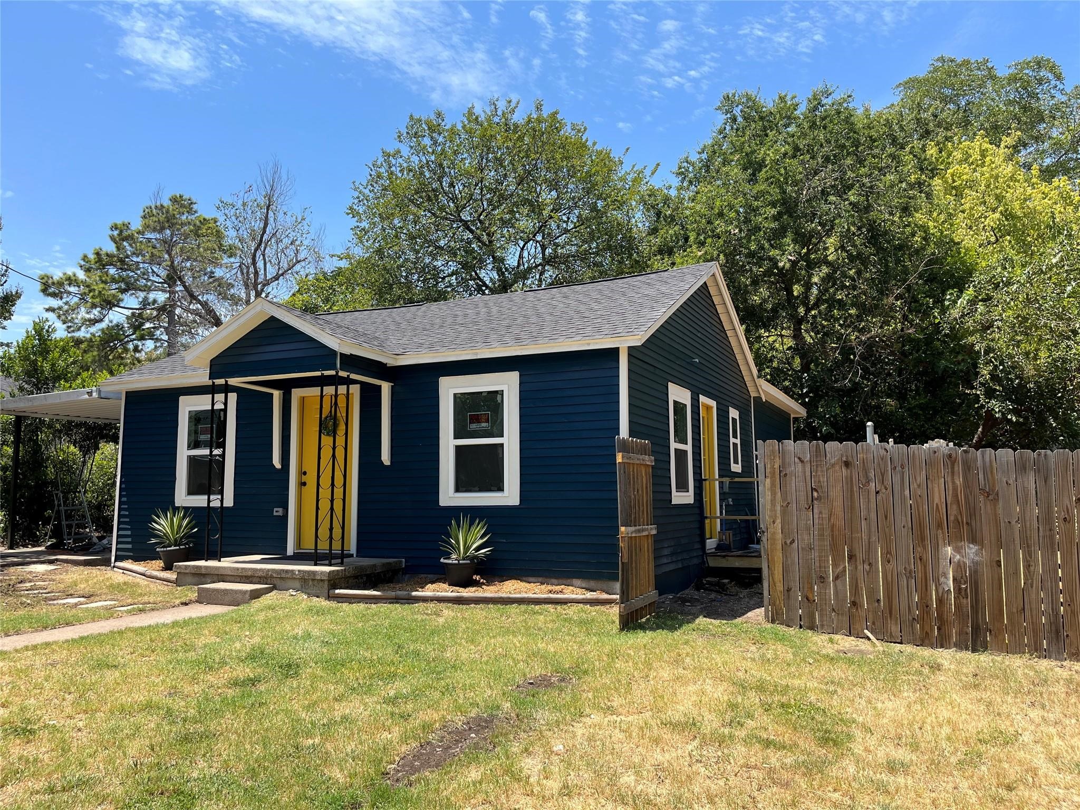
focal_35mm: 26
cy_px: 405
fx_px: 811
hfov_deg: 67.3
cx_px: 540
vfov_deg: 53.1
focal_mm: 5.1
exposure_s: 1/2179
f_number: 1.6
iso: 50
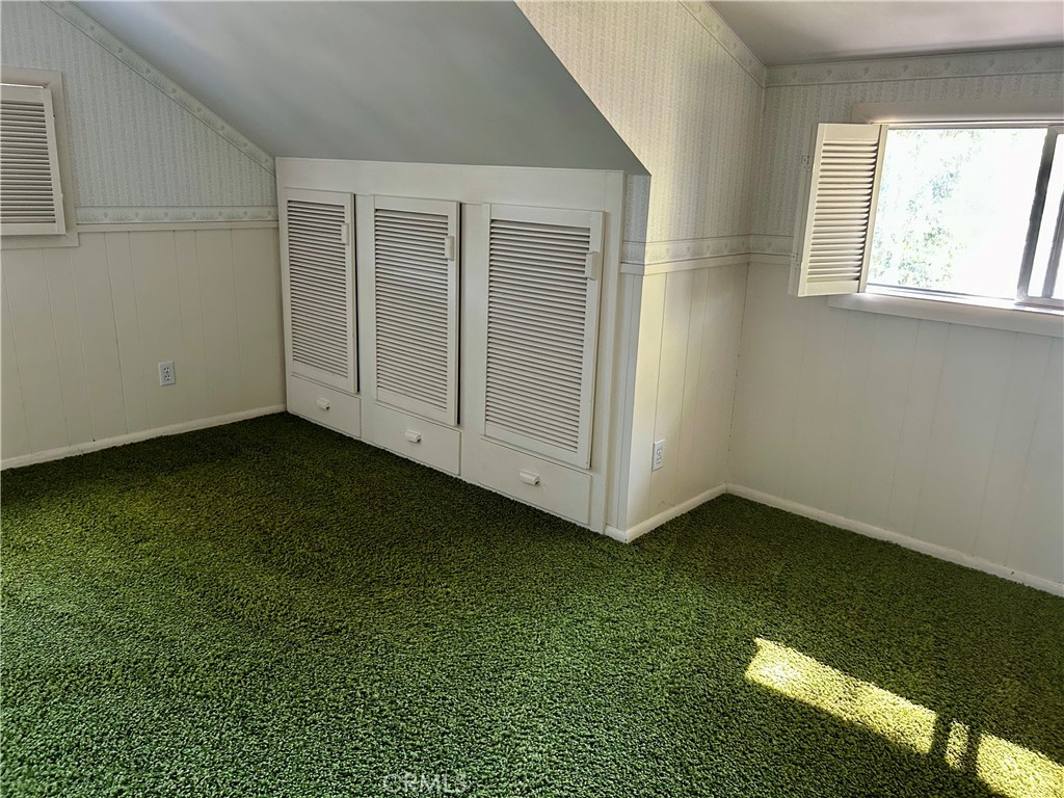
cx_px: 532
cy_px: 399
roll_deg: -1.2
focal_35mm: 26
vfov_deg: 53.1
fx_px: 799
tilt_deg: -15.8
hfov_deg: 67.3
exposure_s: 1/60
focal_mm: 5.7
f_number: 1.5
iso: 250
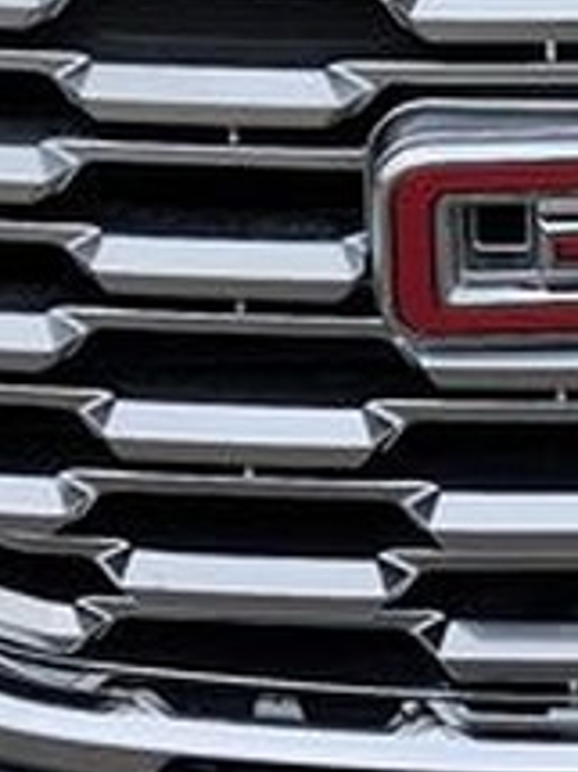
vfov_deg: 9.9
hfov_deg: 8.5
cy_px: -1171
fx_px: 3811
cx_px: 819
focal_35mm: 171
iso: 10
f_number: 1.7
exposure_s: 1/139
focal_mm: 6.3
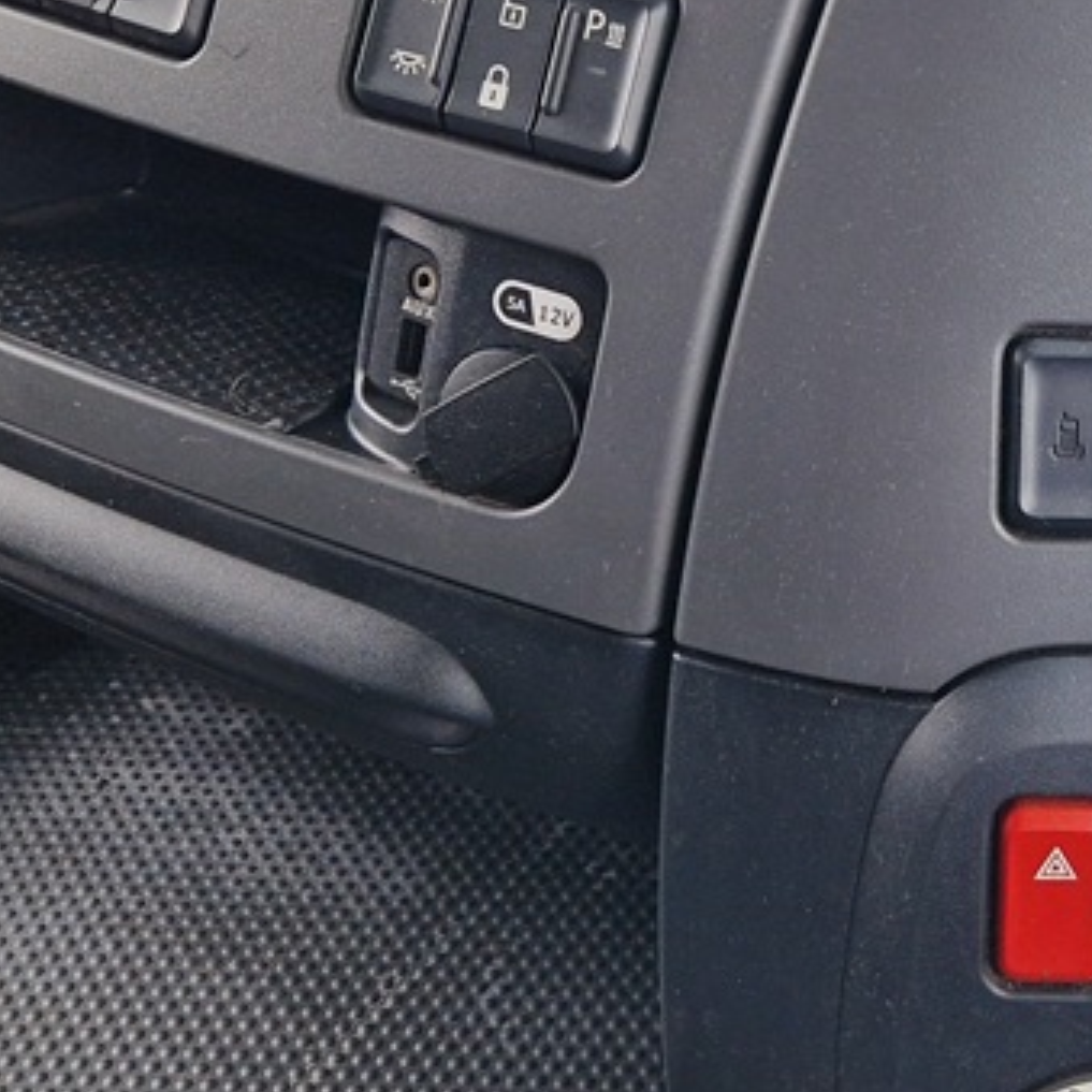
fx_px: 2570
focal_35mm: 72
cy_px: 358
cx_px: 1134
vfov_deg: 23.9
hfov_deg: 22.9
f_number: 1.8
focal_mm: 5.4
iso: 64
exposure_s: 1/180
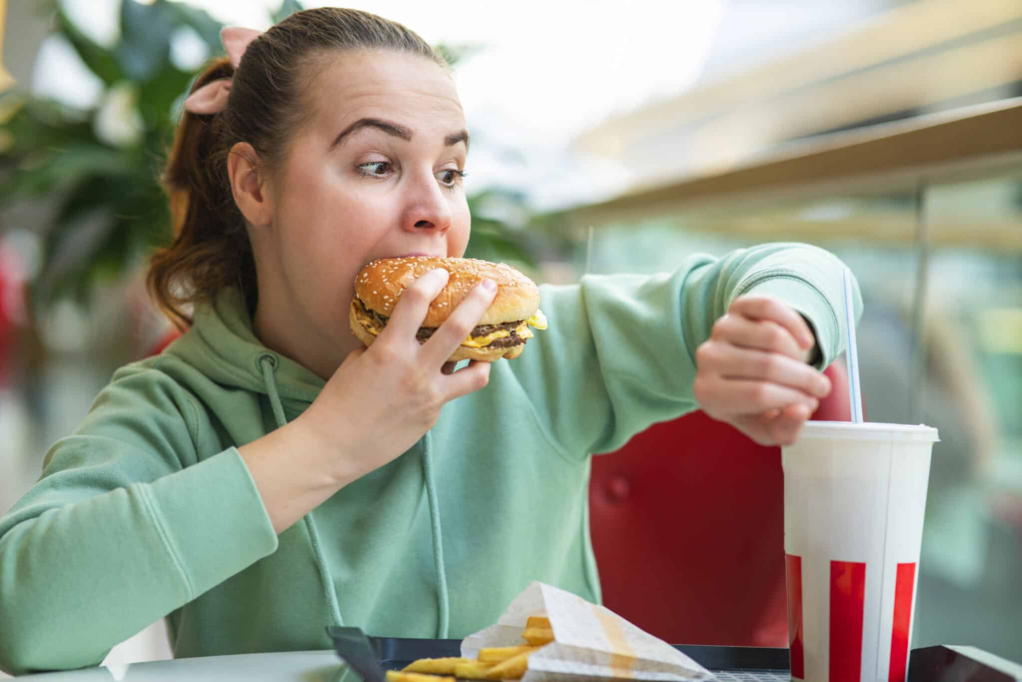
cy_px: 341
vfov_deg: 16.1
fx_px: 2413
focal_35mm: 85
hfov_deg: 23.9
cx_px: 511
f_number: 2.2
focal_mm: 85
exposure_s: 1/400
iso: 250
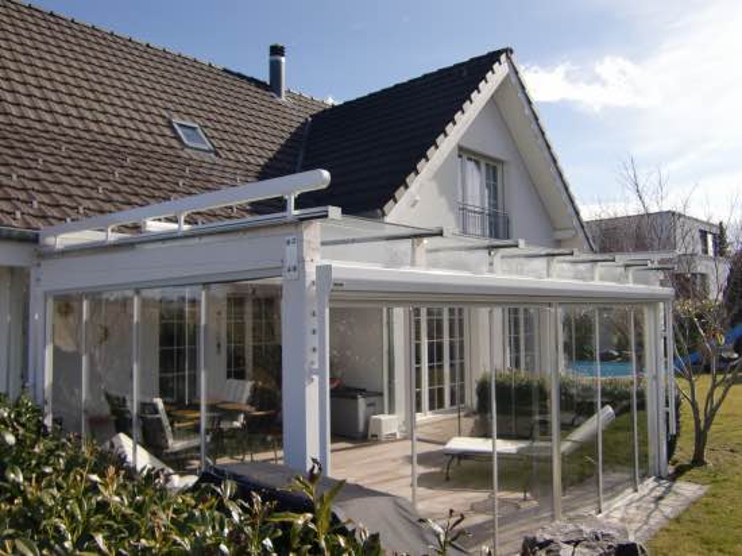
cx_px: 371
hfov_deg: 63.5
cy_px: 278
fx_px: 600
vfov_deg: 49.7
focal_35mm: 28
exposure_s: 1/200
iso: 64
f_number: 7
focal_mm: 4.9
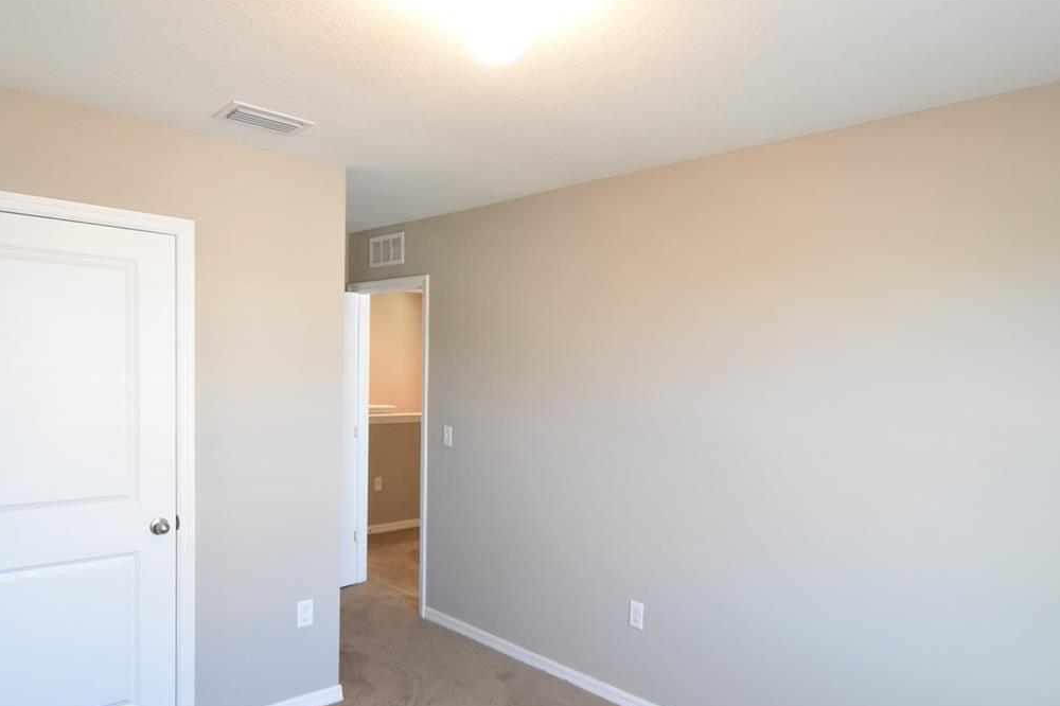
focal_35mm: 24
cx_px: 524
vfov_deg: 52.9
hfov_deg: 73.8
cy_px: 405
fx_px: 706
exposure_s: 1/60
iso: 1600
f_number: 3.5
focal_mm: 10
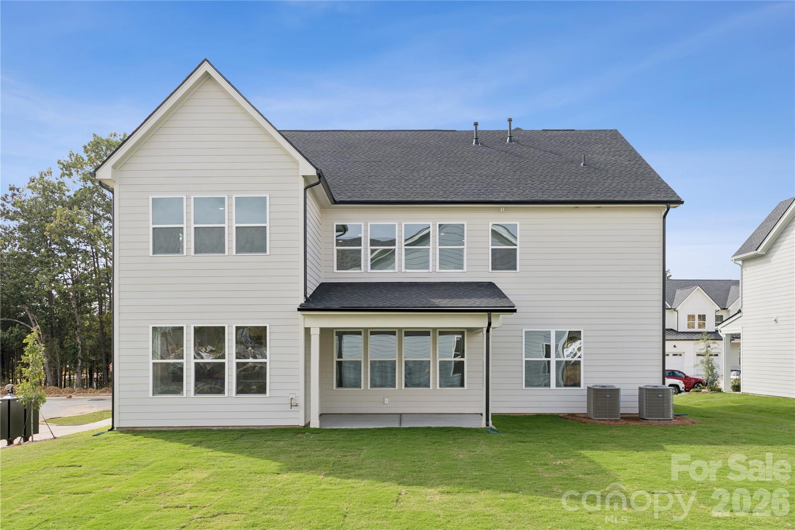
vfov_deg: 45.0
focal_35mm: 29
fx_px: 640
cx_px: 398
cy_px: 265
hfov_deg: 63.7
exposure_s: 1/400
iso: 100
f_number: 5
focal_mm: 29
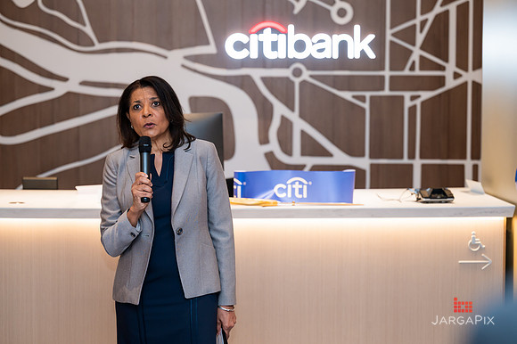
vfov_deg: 16.1
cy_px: 166
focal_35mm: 85
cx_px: 259
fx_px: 1213
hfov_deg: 24.1
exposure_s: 1/160
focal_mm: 81
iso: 400
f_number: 3.2
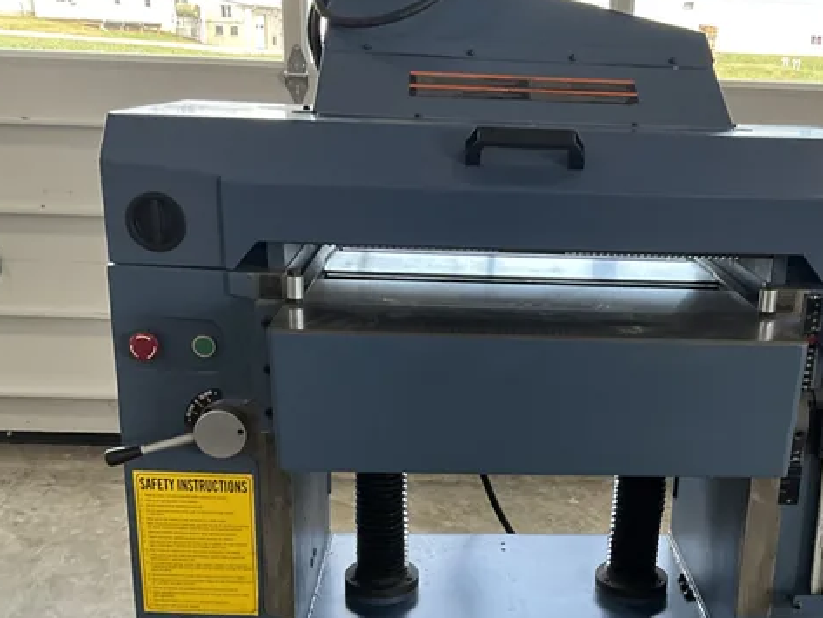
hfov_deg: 40.7
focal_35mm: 46
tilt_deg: -19.1
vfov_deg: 31.2
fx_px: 1094
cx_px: 545
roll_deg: -3.0
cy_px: 429
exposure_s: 1/92
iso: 64
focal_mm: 3
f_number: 1.8
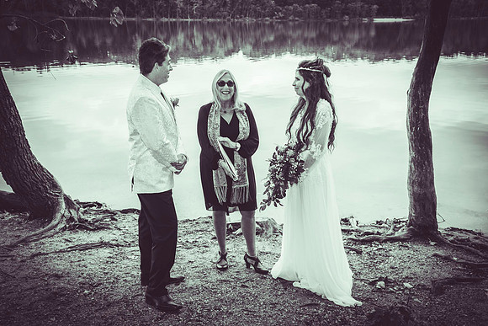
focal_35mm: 38
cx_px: 244
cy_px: 163
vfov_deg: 35.1
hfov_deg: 50.7
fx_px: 515
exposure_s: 1/160
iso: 320
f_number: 5
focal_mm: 38
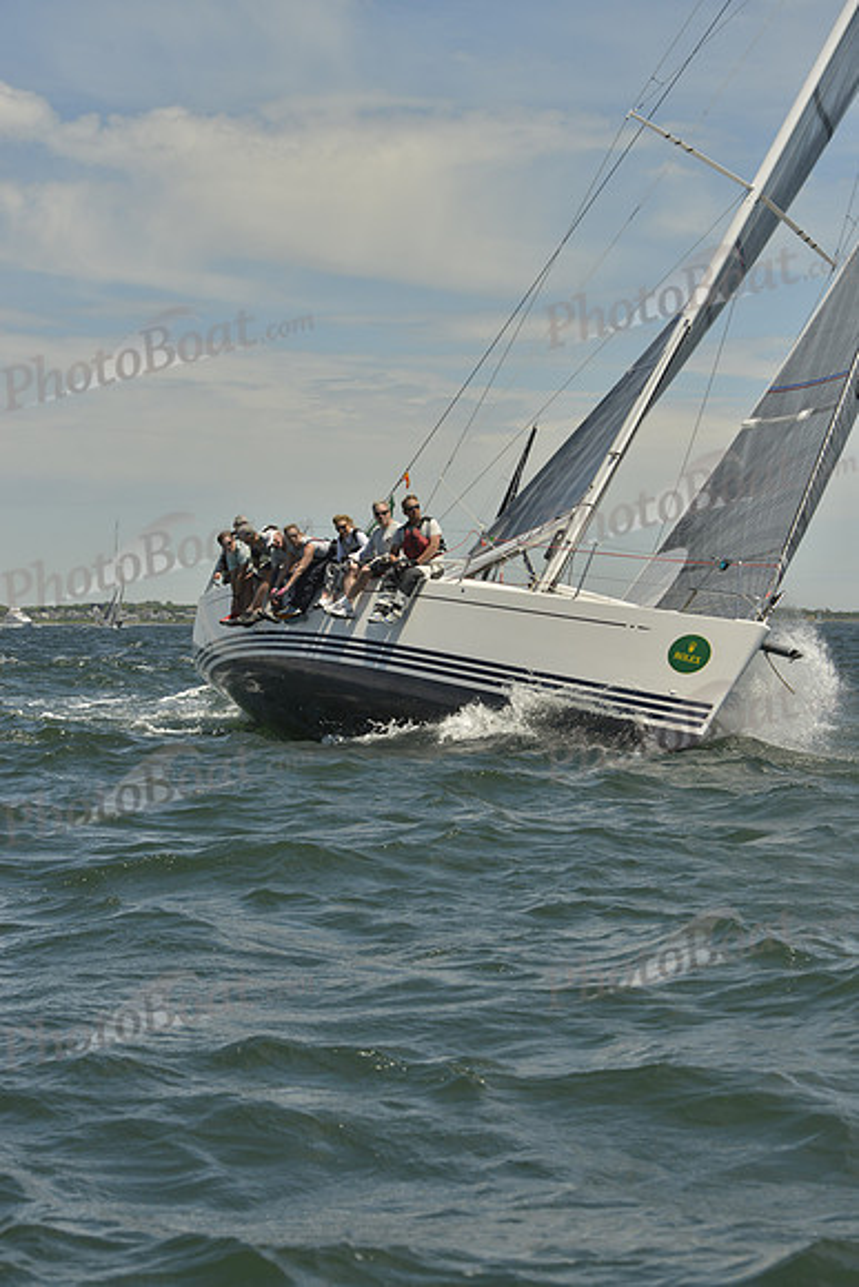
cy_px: 644
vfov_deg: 22.1
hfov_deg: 14.9
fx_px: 3291
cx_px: 430
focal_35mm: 92
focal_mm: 92
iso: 280
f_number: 9
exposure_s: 1/1600
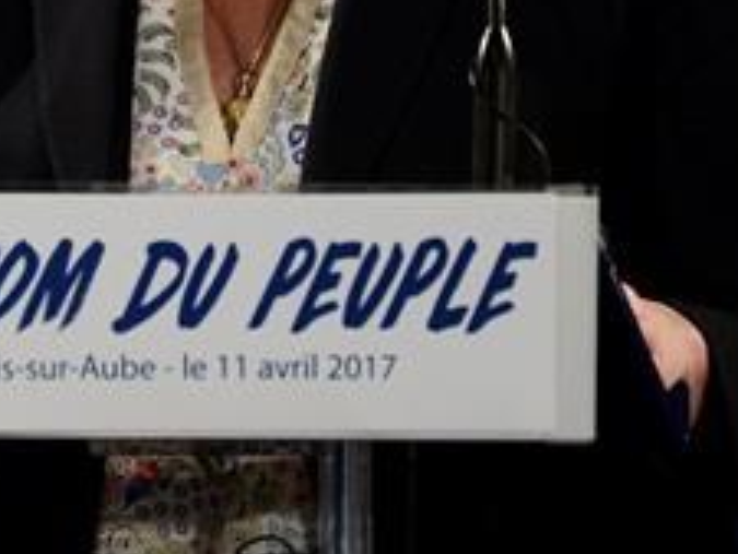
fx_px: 29565
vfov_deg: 1.1
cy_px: -149
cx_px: 69
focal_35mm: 1386
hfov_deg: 1.4
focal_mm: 500
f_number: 5.6
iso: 2500
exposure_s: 1/160
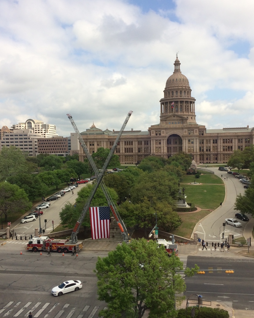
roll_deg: +1.8
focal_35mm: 35
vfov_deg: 51.5
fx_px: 329
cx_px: 136
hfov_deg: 42.2
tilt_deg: -4.3
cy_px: 169
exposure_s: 1/933
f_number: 2.2
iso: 32
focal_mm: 4.15
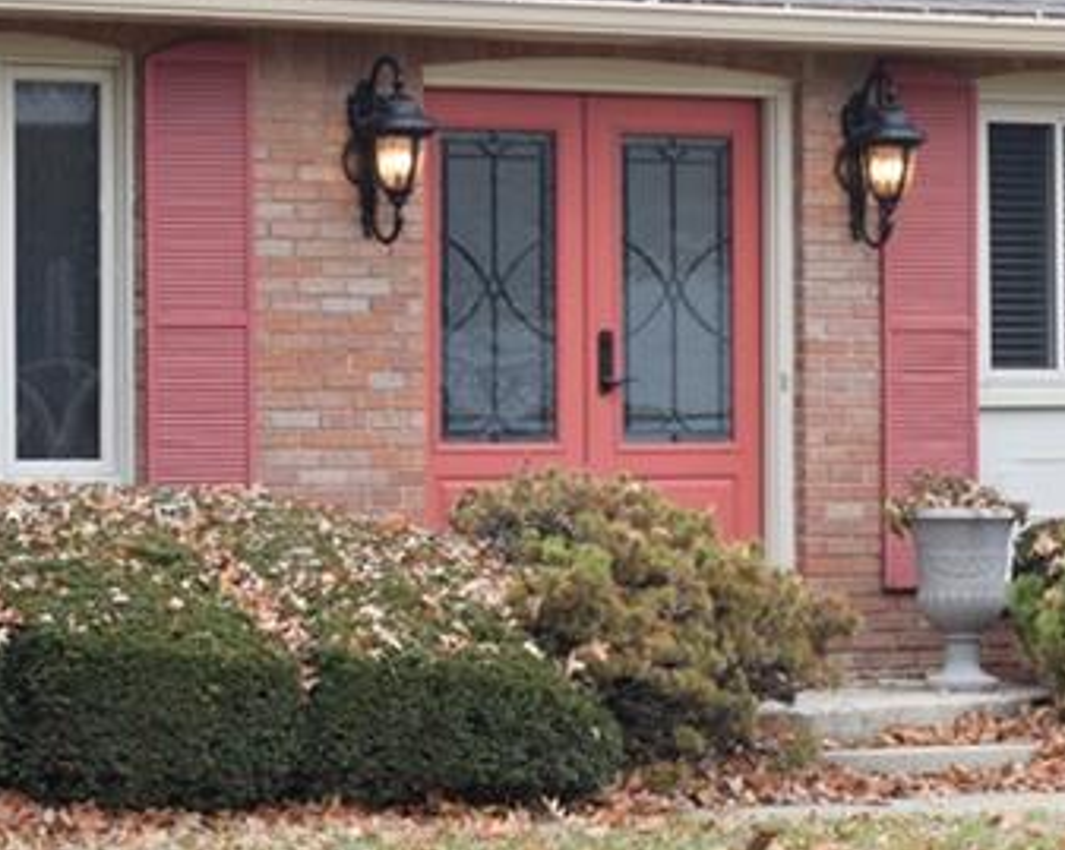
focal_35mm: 214
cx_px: 929
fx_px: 6739
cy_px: 322
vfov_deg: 7.2
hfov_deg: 9.0
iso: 800
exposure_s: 1/1000
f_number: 4
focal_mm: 50
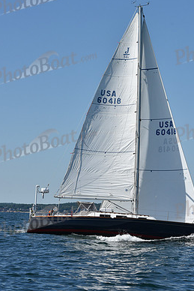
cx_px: 136
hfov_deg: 10.8
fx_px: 1026
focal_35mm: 127
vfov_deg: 16.1
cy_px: 95
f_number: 10
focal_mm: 85
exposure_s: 1/1250
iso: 250
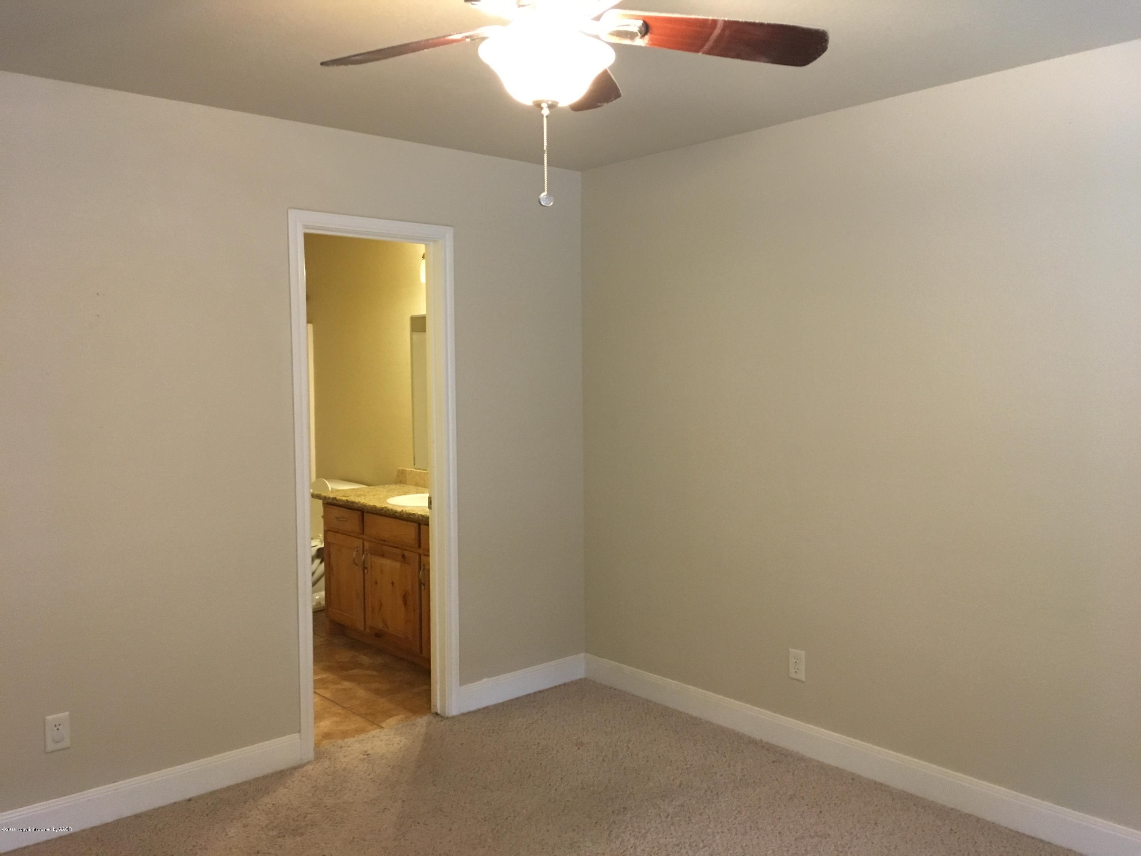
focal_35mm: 29
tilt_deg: -3.1
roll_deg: -0.5
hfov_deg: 61.7
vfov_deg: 48.2
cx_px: 570
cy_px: 428
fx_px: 956
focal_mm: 4.15
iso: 200
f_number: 2.2
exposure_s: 1/17
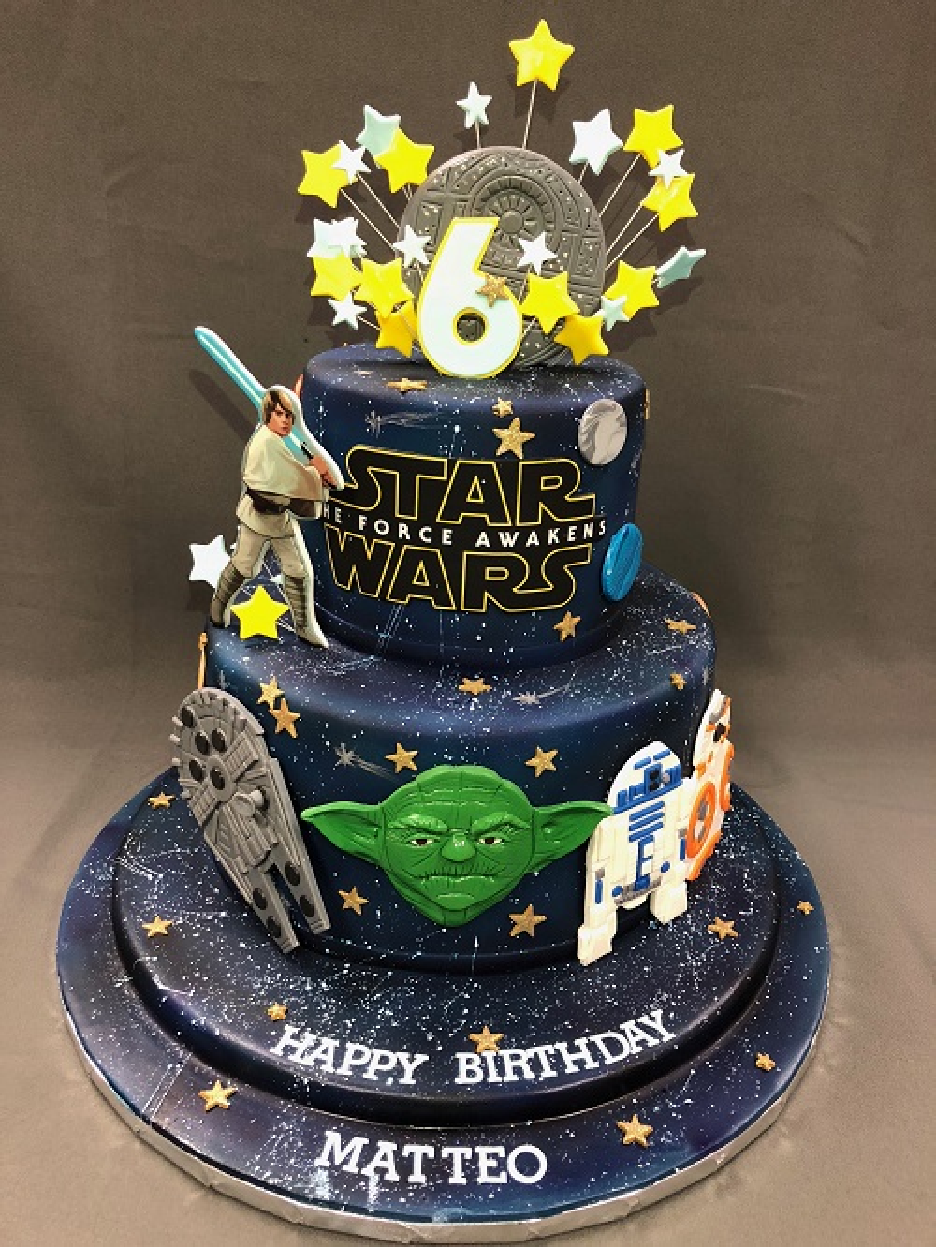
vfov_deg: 63.4
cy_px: 624
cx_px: 468
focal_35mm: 28
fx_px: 1009
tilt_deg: -23.9
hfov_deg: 49.8
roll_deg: -0.7
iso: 64
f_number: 1.8
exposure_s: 1/15
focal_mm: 3.99
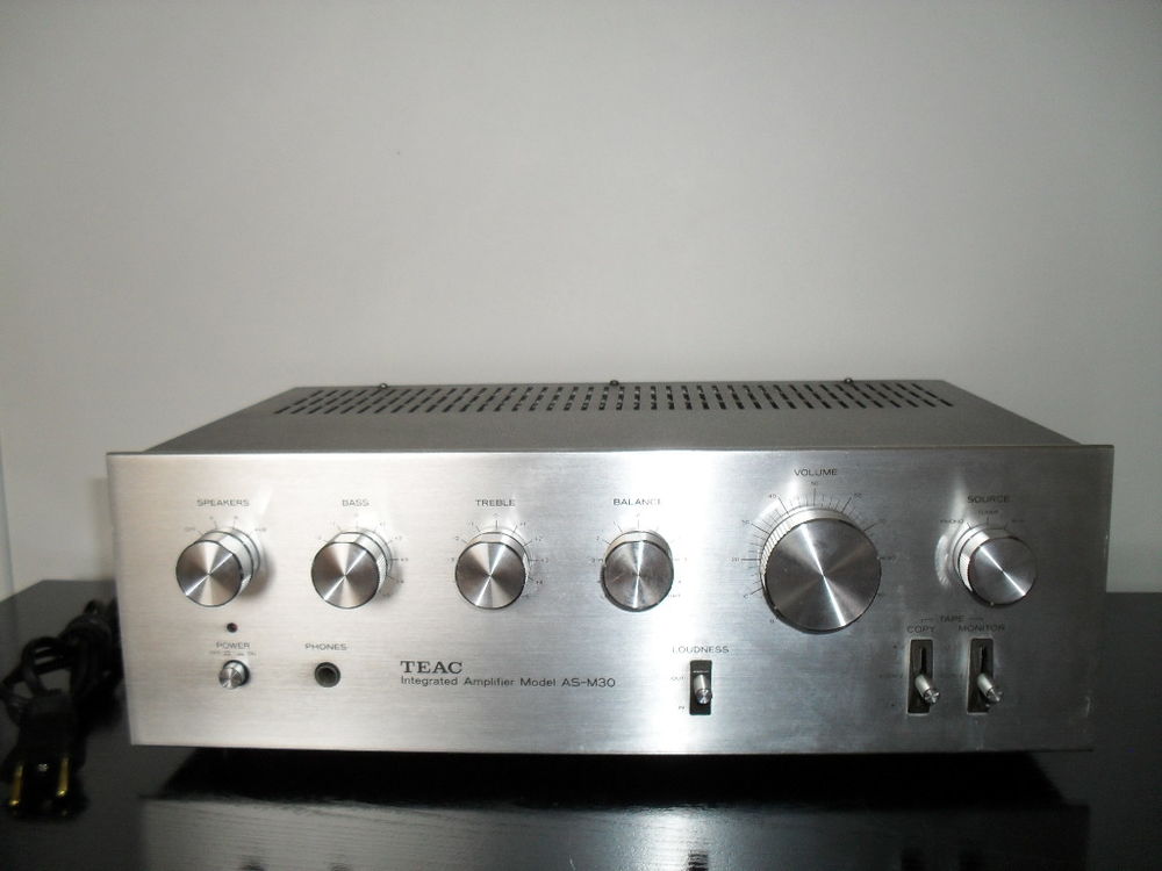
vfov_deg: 40.7
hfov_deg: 52.6
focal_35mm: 35
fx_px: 1175
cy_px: 436
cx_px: 581
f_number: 3.2
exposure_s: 1/45
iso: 200
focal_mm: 6.3
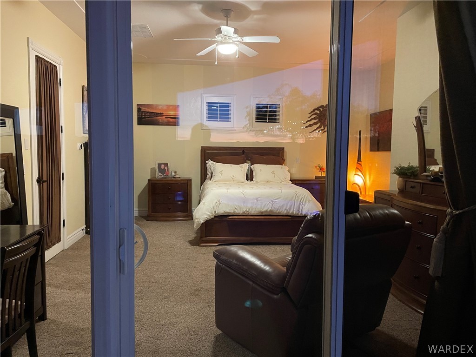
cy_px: 178
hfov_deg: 67.3
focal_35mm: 26
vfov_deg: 53.1
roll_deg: -0.7
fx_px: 358
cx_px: 238
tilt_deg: -3.1
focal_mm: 4.2
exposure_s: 1/30
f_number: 1.6
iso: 640
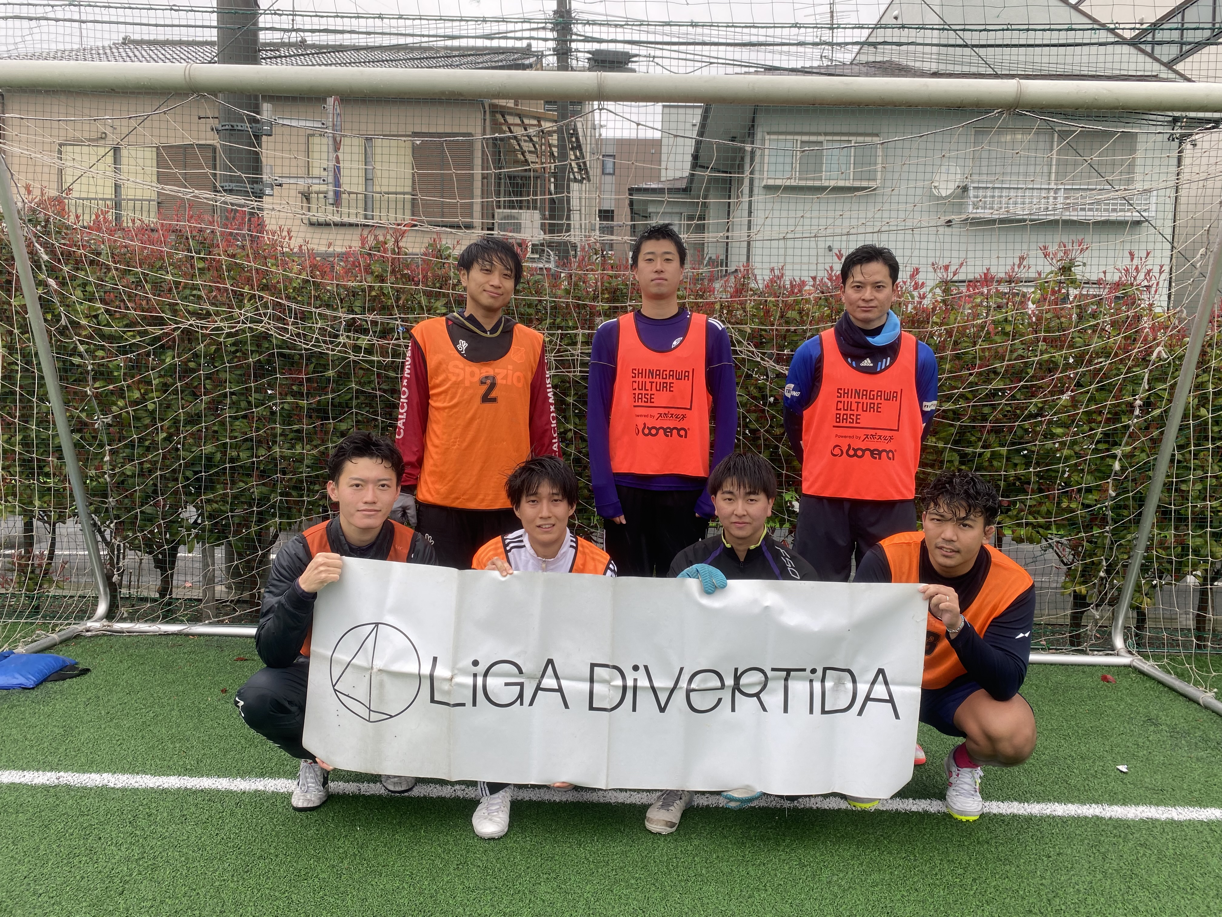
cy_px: 458
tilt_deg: -3.2
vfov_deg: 53.1
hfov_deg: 67.3
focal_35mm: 26
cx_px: 611
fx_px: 918
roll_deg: -1.7
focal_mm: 4.25
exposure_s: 1/169
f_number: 1.8
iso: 32
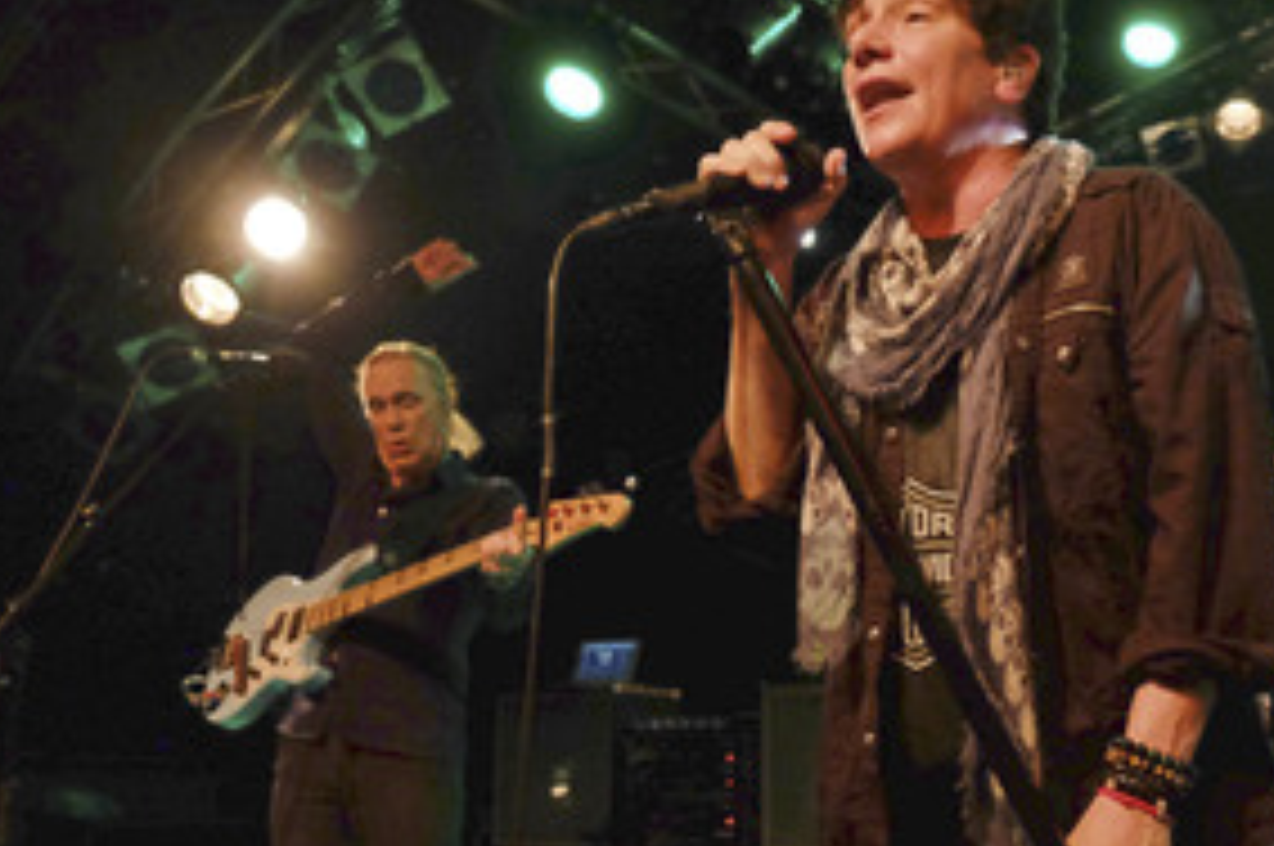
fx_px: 1520
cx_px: 945
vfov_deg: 30.9
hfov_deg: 44.1
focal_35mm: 43
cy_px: 562
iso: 3200
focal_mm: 18
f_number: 2.8
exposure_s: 1/180
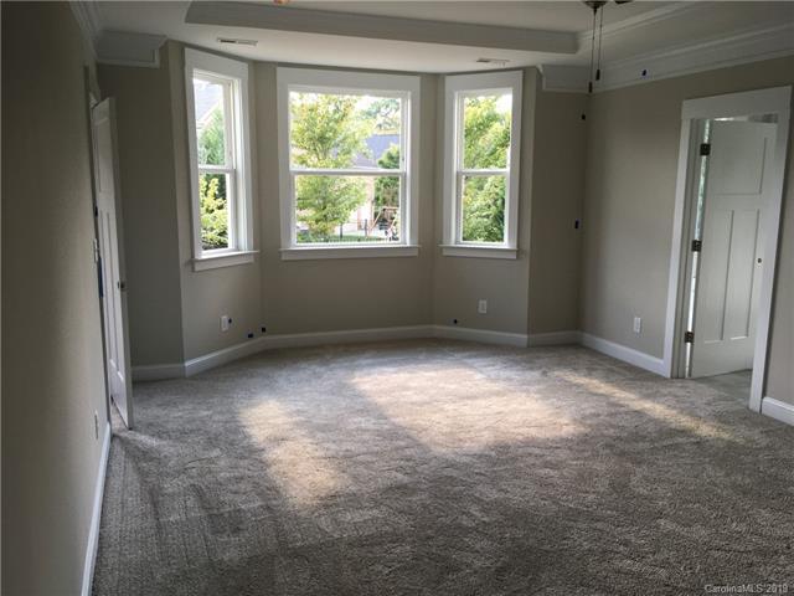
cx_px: 397
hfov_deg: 61.7
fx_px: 665
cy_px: 298
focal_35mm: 29
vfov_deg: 48.2
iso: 32
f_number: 2.2
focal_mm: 4.15
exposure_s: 1/60
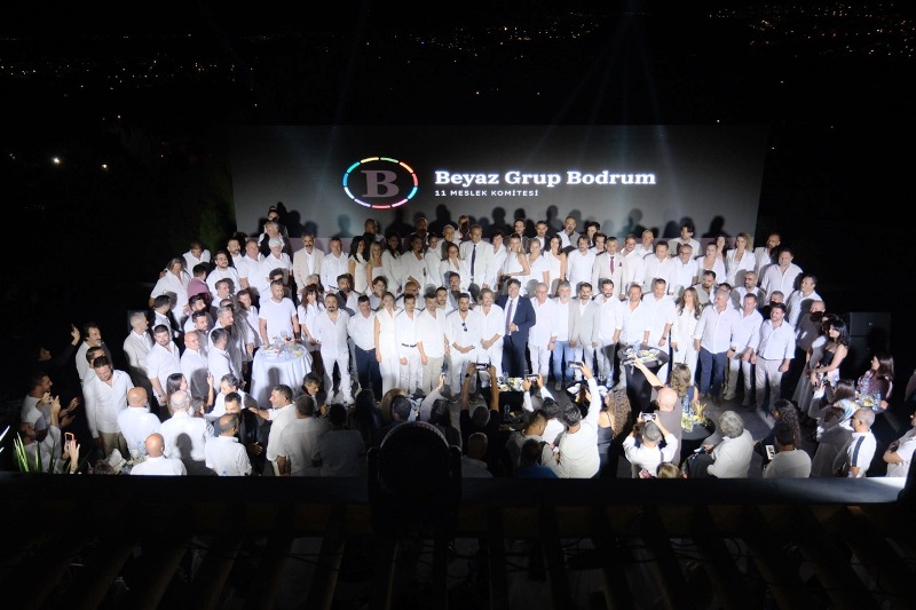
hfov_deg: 61.9
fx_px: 763
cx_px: 458
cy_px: 305
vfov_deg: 43.6
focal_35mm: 30
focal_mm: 20
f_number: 2.8
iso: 1250
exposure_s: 1/125
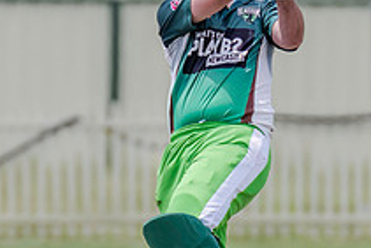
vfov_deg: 0.8
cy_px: 157
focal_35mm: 1807
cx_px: 90
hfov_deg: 1.1
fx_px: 18634
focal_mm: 600
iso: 800
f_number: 7.1
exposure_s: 1/2500
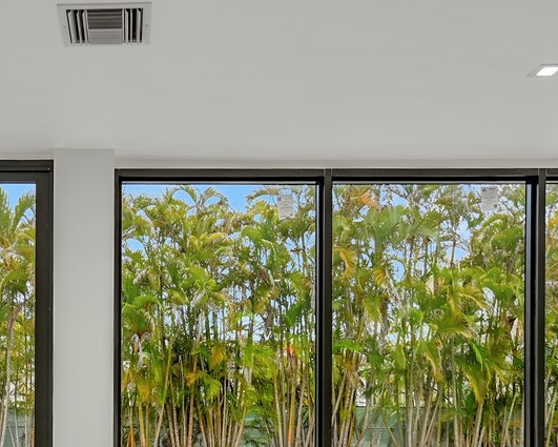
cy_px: 415
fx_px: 793
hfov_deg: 37.2
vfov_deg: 29.9
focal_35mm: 48
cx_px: 97
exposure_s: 1/250
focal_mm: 16
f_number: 4
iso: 100
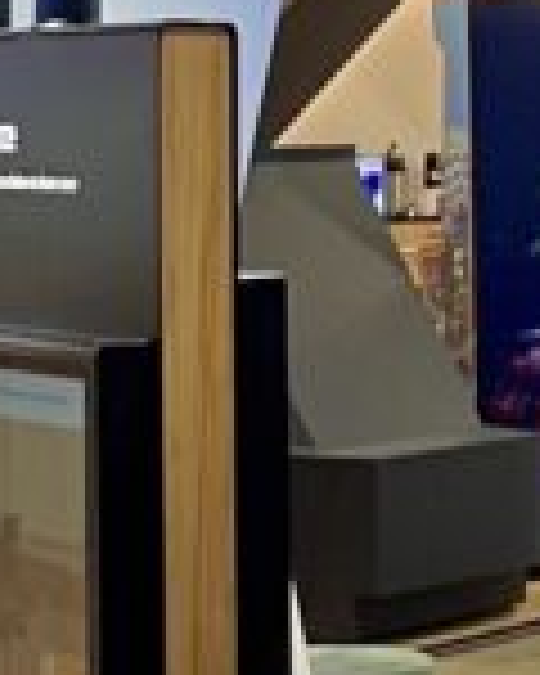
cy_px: -418
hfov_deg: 7.6
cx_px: 356
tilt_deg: +8.2
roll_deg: +0.5
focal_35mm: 203
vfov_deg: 9.2
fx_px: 4055
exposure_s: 1/60
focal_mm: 4.2
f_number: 1.6
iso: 125
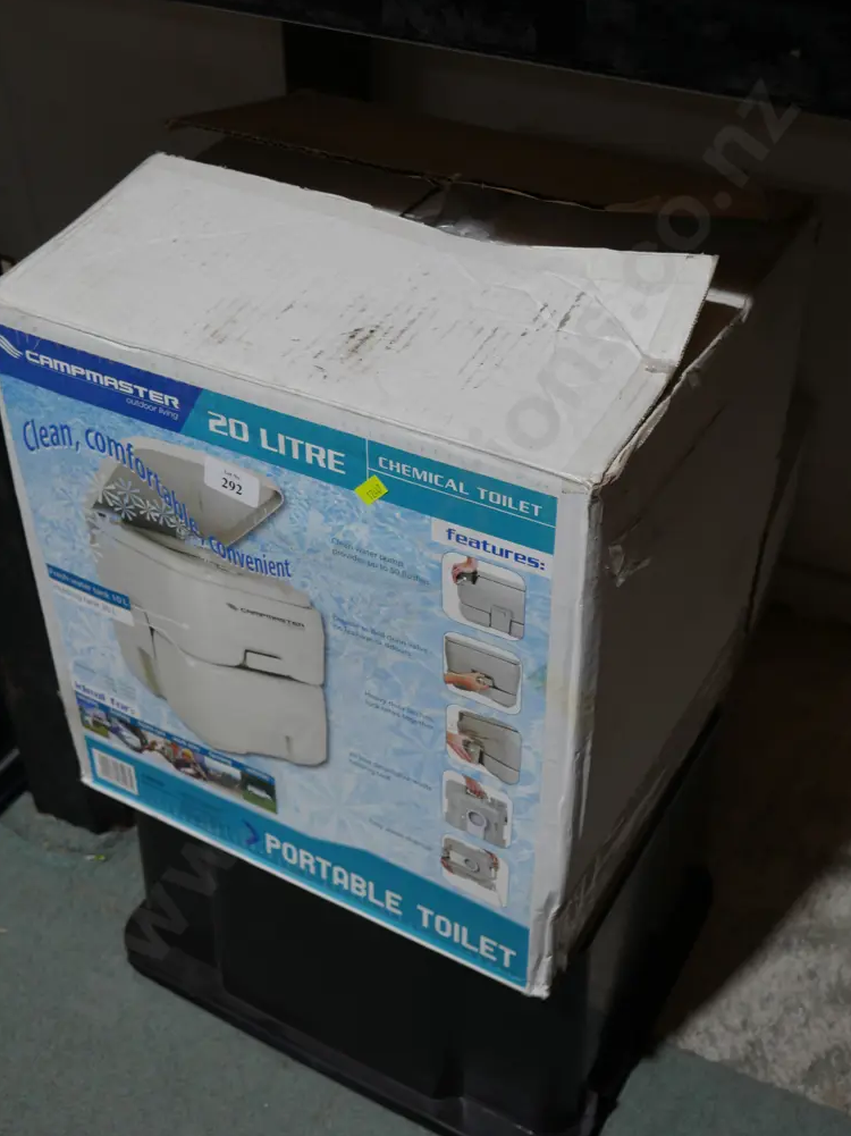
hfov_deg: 33.6
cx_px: 431
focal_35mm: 43
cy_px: 558
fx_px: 1410
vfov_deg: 43.9
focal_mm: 21
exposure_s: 1/60
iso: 250
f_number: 4.6
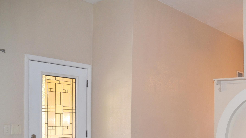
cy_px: 120
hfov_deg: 41.9
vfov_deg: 24.8
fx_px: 307
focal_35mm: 47
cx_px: 195
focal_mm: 18
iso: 560
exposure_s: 1/60
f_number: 3.5
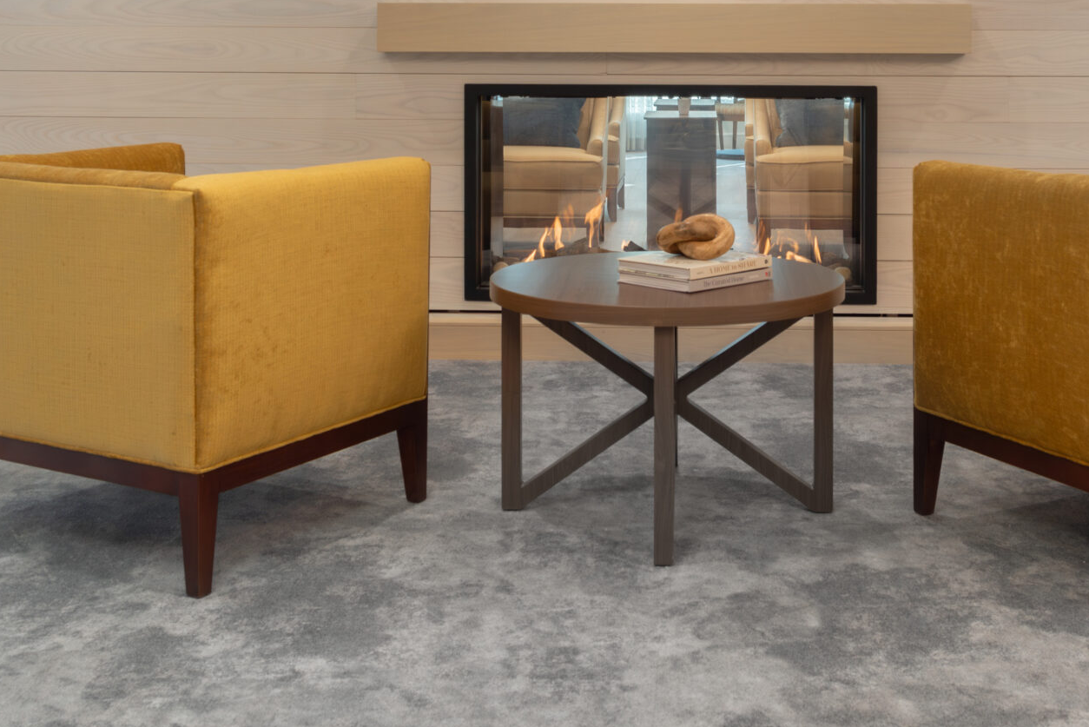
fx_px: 1483
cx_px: 670
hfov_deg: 40.1
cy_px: 42
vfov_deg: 26.4
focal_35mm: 49
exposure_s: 1/30
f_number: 8
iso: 200
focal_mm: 24
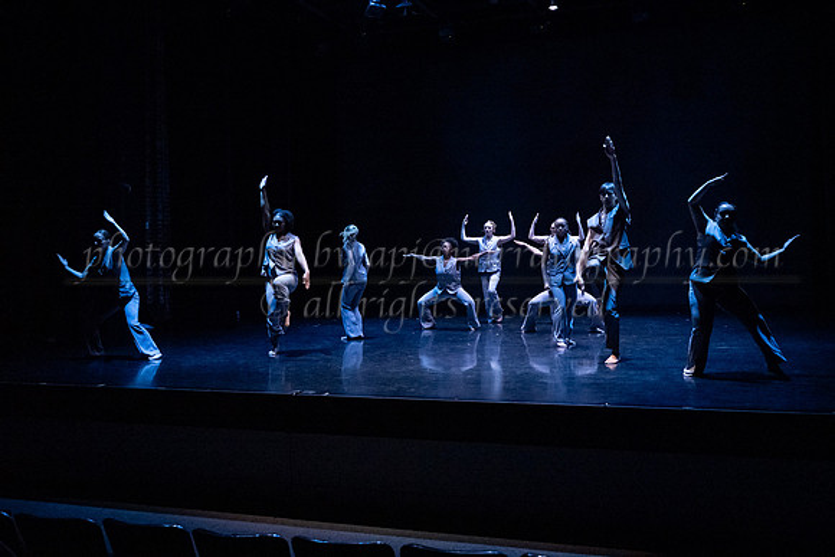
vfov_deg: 36.9
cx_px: 455
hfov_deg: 53.0
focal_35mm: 36
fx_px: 835
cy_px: 254
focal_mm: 33
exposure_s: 1/250
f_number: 3.5
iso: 6400
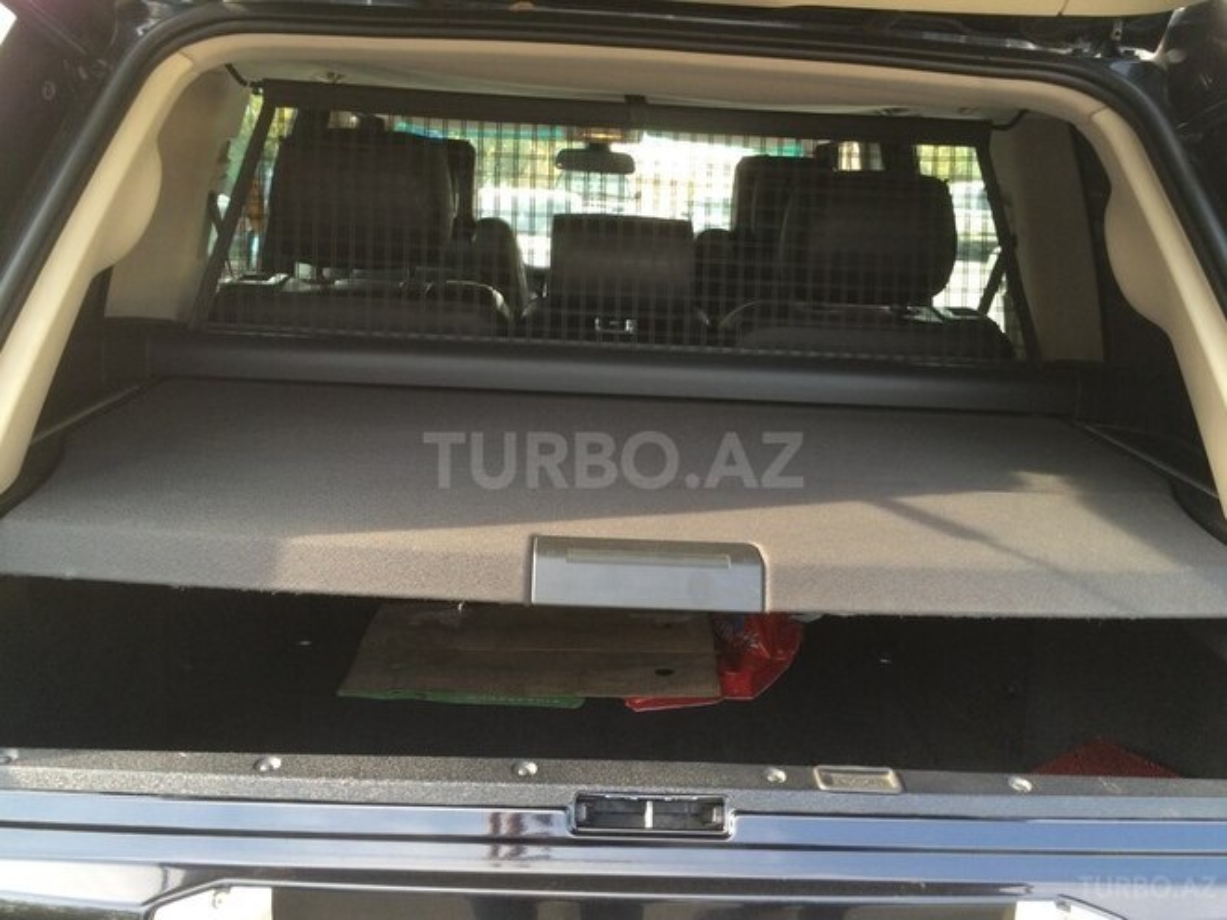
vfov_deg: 48.2
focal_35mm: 29
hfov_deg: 61.7
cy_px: 460
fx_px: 1028
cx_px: 614
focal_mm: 4.15
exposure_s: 1/100
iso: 64
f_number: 2.2
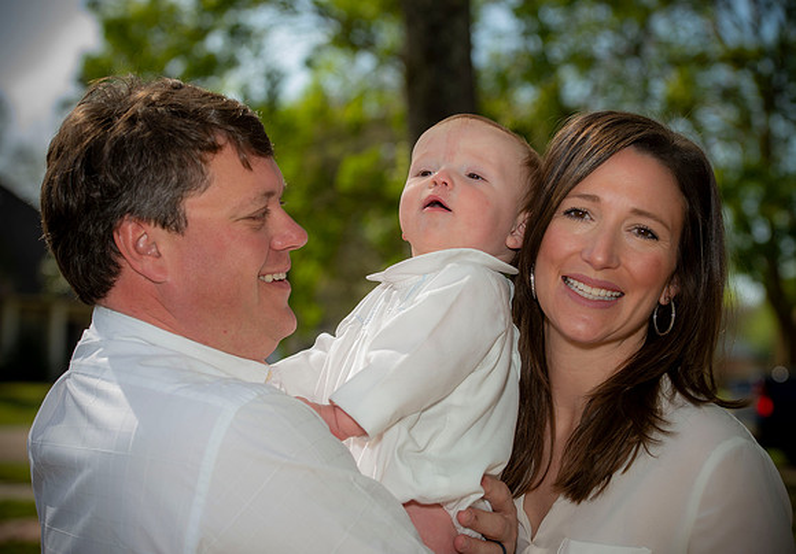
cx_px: 409
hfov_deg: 22.6
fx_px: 1989
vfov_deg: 15.9
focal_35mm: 89
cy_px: 277
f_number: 5
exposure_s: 1/250
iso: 50
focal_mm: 86
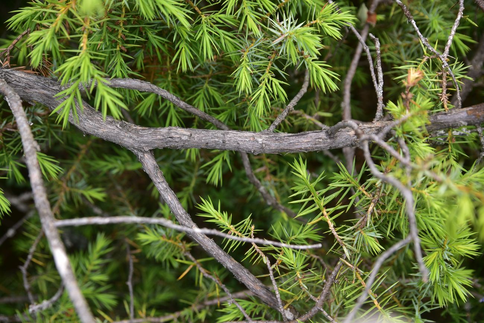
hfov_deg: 39.6
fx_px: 672
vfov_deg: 27.0
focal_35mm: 50
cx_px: 242
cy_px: 162
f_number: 5.6
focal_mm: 50
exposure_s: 1/125
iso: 125
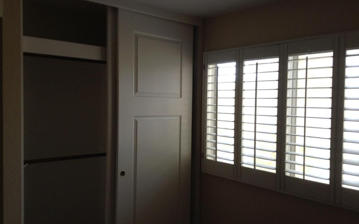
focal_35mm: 35
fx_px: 342
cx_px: 180
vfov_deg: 36.3
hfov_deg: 55.3
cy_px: 113
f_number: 2.4
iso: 40
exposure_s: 1/24
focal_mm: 3.3
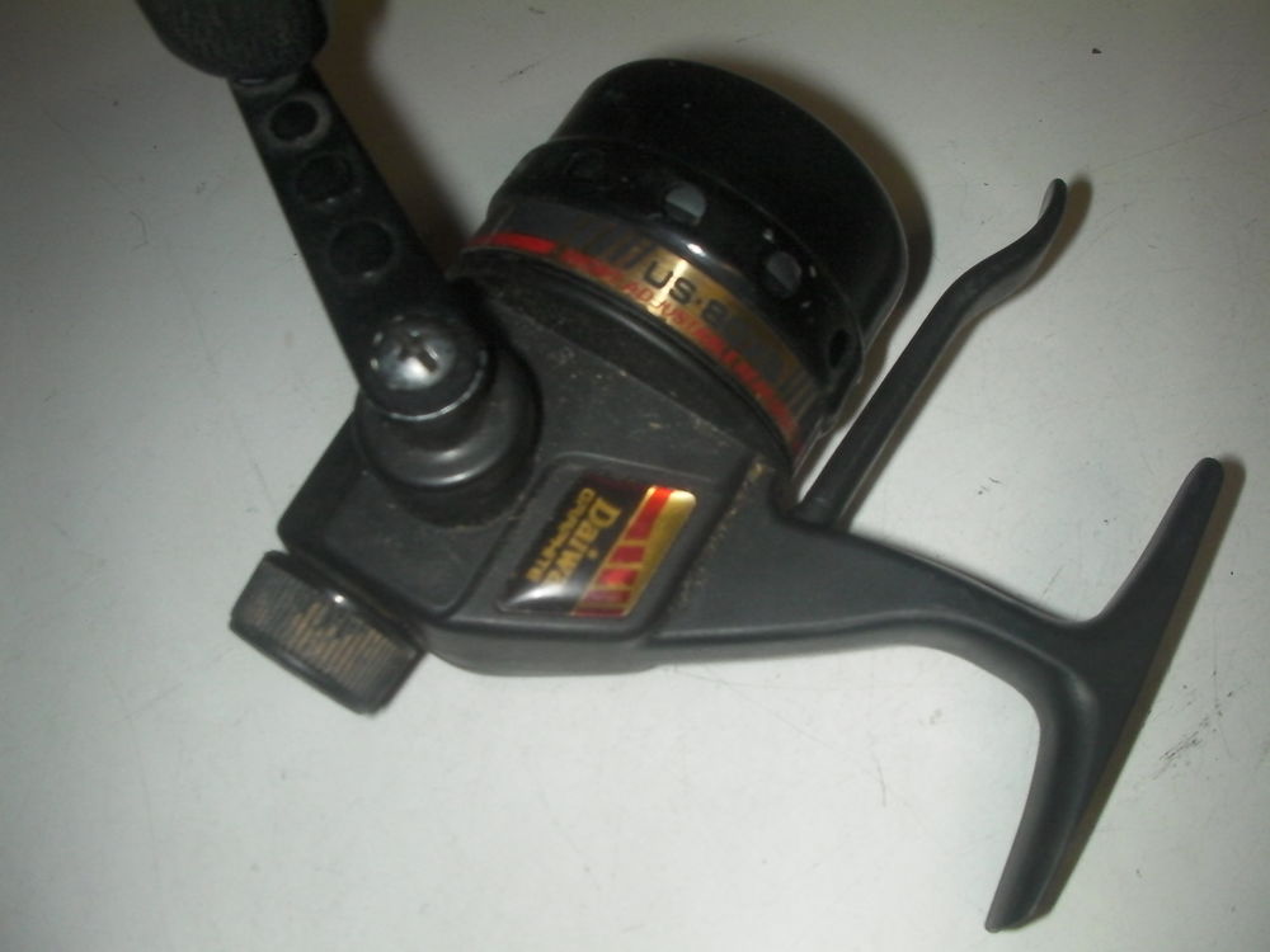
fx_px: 1394
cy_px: 476
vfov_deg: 37.7
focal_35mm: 38
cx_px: 635
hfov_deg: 49.0
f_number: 5.6
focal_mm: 6.3
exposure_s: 1/30
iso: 200
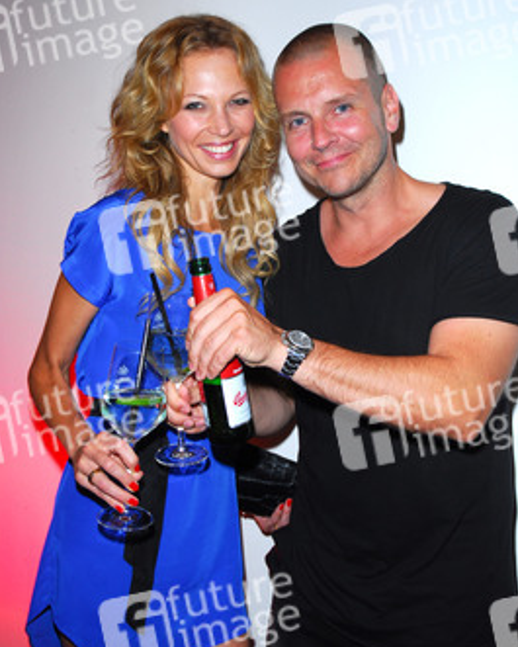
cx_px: 258
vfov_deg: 43.3
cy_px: 326
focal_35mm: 43
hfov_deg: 35.2
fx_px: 815
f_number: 5
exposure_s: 1/60
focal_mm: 25
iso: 200
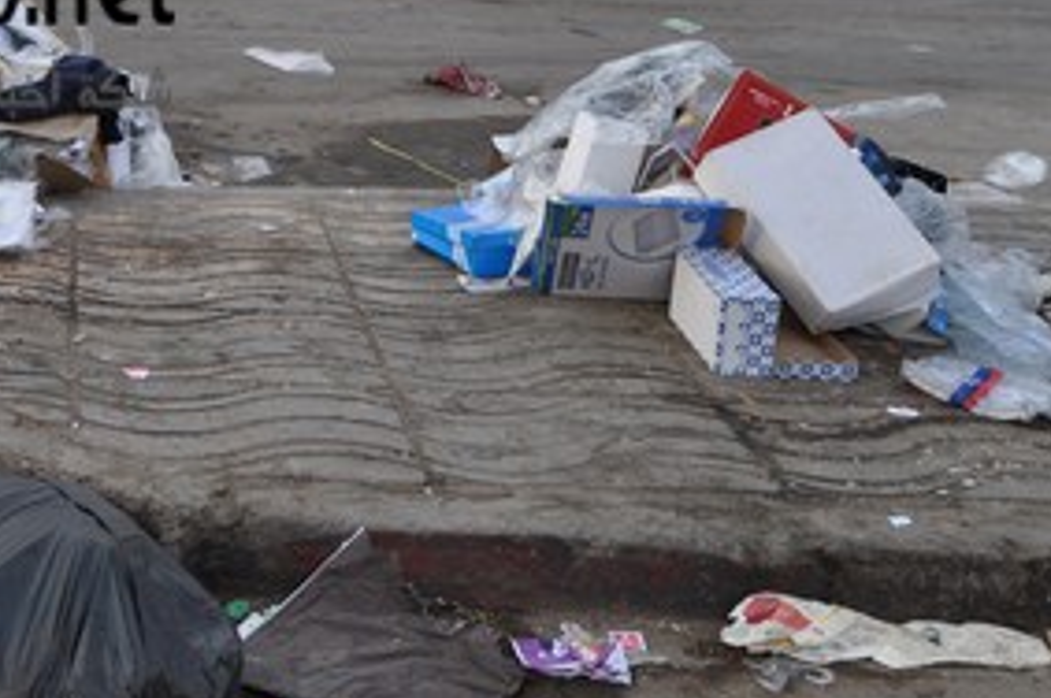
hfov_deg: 30.0
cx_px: -63
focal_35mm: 61
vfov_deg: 21.3
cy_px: -35
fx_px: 1779
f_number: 5.6
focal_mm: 18
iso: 200
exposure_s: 1/125
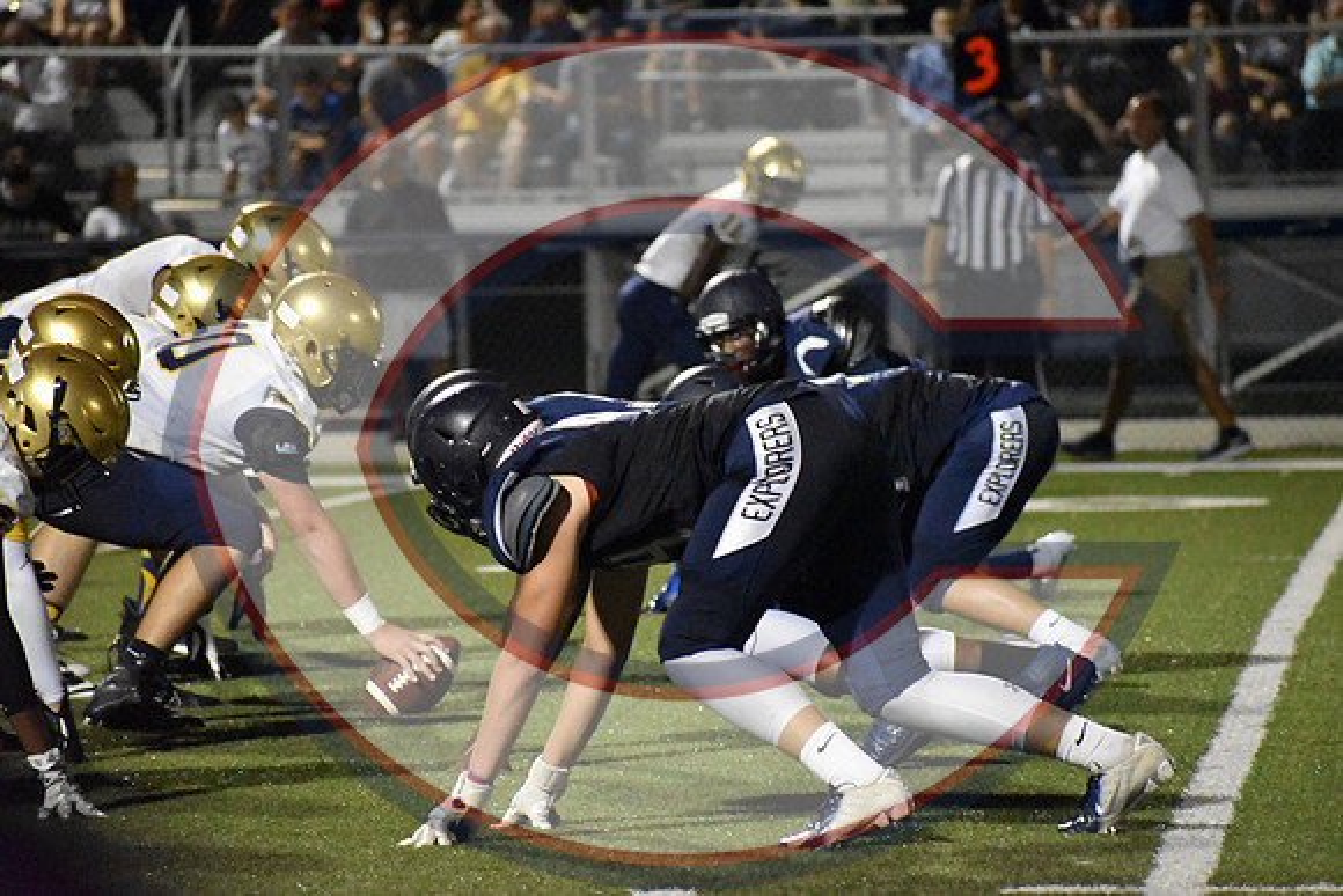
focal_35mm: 285
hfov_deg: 7.2
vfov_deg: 4.8
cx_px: 672
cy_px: 448
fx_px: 10634
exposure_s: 1/500
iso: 12800
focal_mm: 190
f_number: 5.3
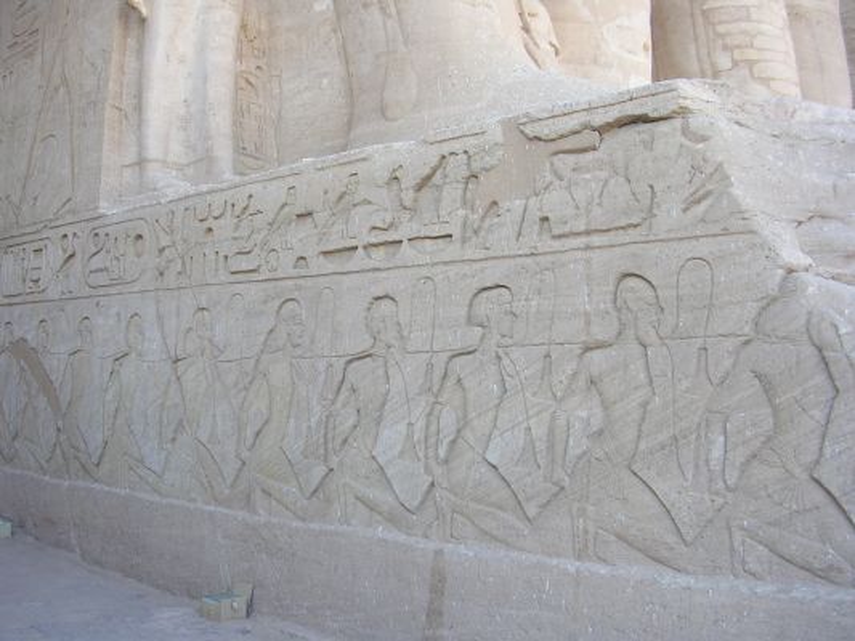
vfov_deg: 37.7
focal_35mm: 38
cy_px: 320
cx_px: 428
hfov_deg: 49.0
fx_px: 939
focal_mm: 5.8
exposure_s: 1/112
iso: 50
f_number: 2.8
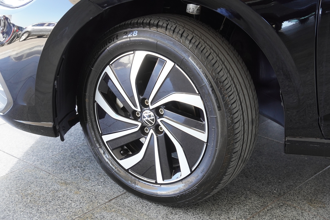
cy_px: 110
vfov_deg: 20.2
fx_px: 619
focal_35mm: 68
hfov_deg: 29.9
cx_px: 165
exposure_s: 1/80
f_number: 4
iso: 500
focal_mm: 45
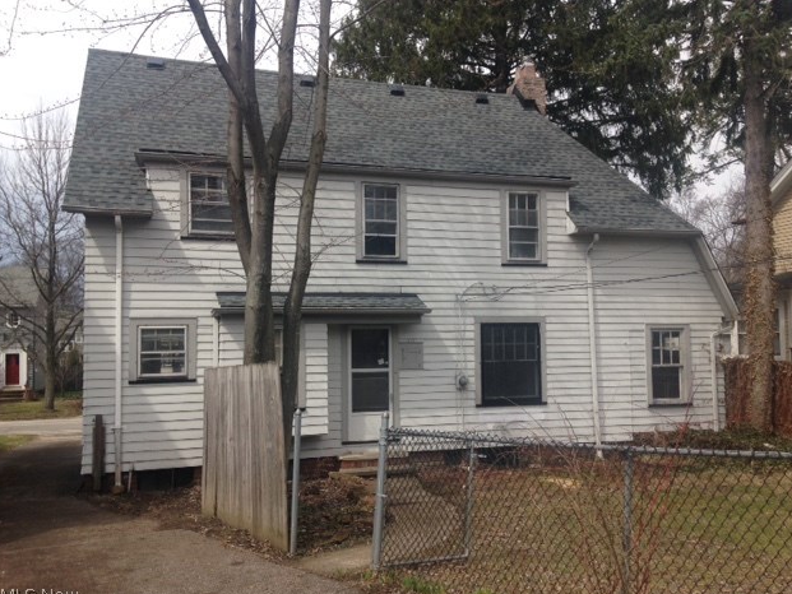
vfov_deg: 41.8
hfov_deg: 53.9
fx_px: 778
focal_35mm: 34
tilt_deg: +5.0
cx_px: 404
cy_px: 303
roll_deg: -1.7
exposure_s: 1/1130
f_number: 2.4
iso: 50
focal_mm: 4.12
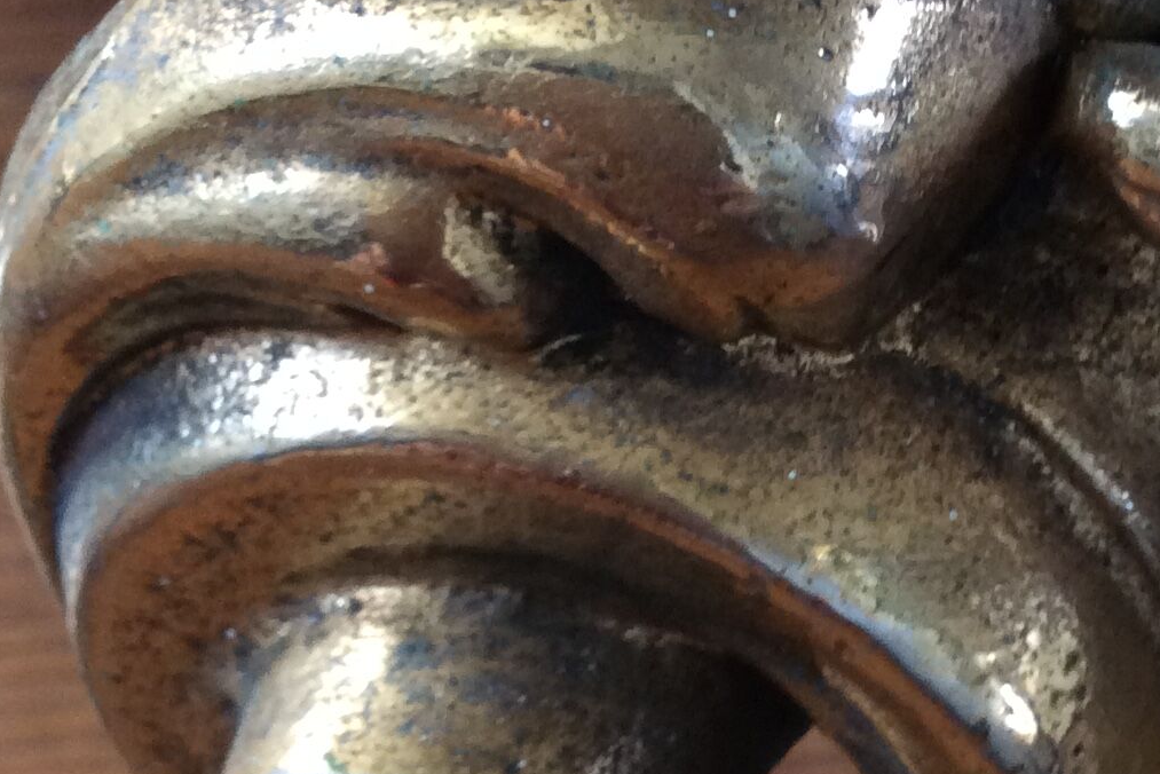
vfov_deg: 16.1
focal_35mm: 85
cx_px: 775
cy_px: 306
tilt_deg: -49.8
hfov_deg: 23.8
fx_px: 2740
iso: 100
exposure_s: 1/25
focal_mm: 3.3
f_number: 2.4
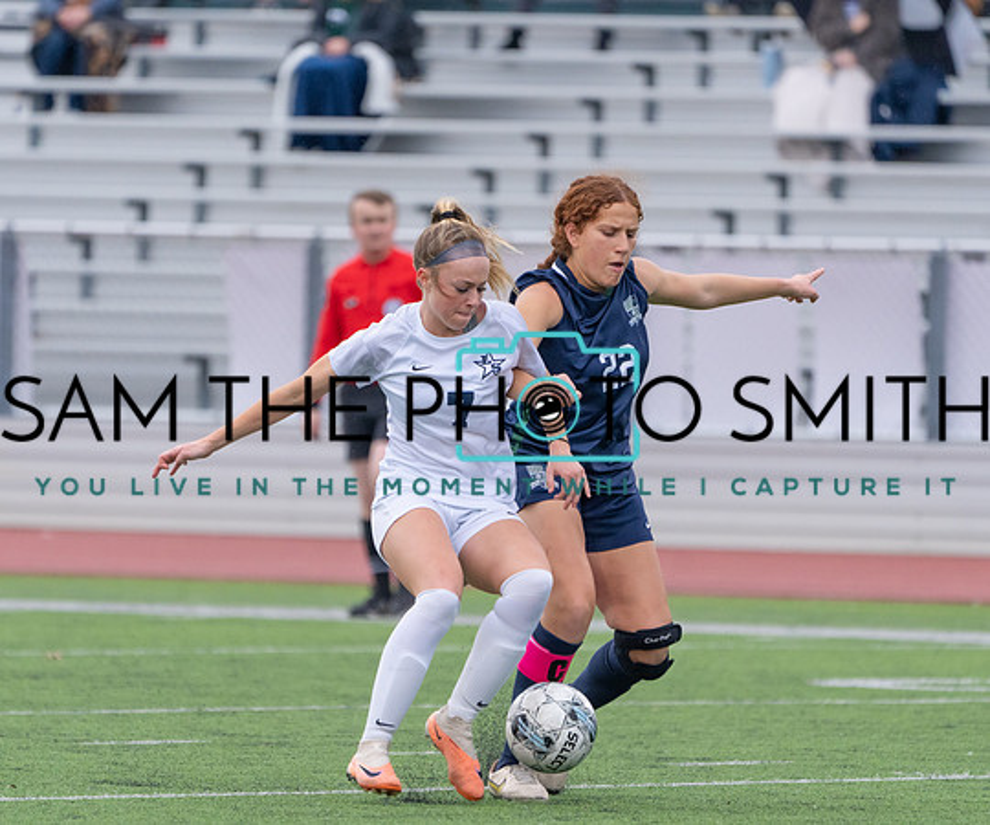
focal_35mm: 534
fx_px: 15897
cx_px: 473
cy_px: 477
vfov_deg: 3.0
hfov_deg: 3.6
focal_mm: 400
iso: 1600
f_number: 5.6
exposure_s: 1/1250
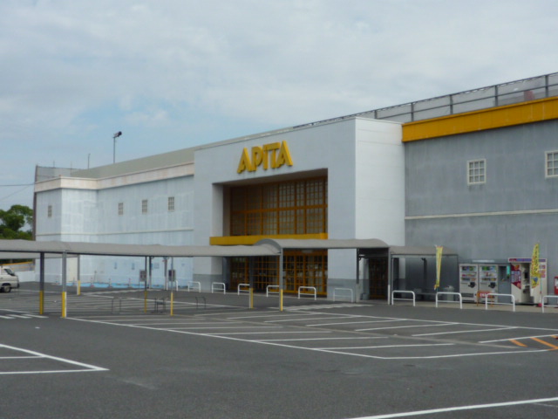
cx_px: 279
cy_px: 210
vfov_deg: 27.0
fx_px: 870
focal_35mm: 54
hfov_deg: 35.5
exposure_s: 1/800
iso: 100
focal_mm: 5.3
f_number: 5.6
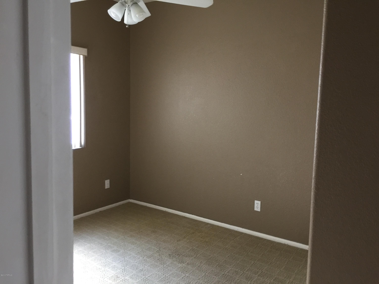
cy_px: 142
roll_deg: -2.6
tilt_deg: -9.3
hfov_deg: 61.7
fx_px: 318
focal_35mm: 29
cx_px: 190
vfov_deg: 48.2
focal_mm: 4.15
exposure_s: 1/10
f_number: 2.2
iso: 125
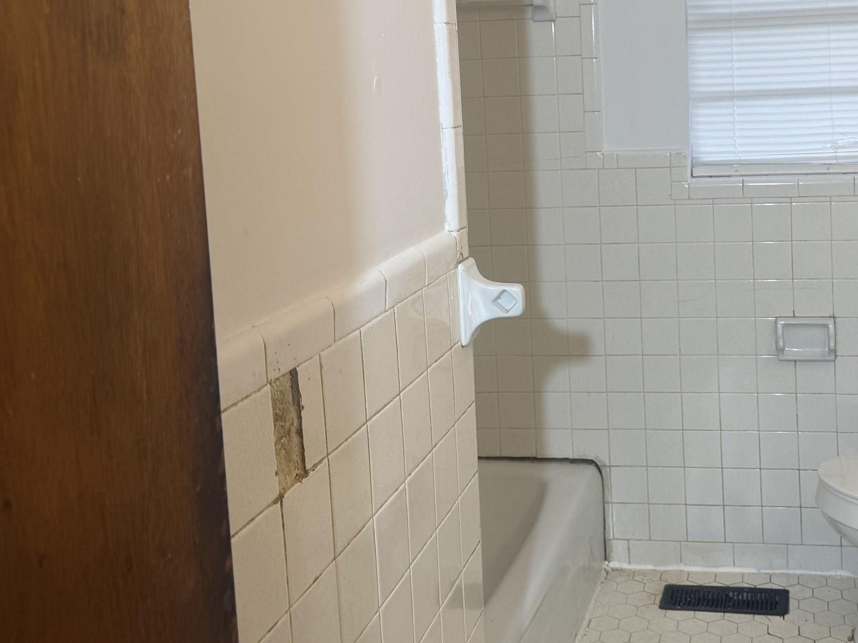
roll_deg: +2.0
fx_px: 1091
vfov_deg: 32.4
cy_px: 181
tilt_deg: -1.6
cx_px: 639
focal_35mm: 44
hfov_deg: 41.7
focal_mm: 6.76
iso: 80
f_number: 1.78
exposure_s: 1/120
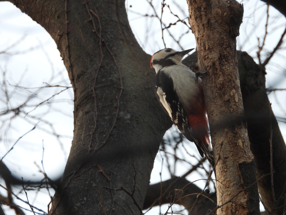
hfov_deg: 2.1
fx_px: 7684
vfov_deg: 1.6
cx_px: 143
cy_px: 108
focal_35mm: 930
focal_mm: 167
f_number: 5.6
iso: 450
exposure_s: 1/125
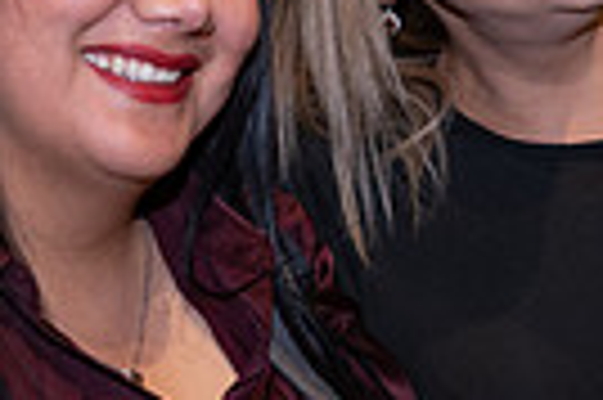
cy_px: 227
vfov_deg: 9.0
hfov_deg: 13.5
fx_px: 2543
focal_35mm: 152
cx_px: 297
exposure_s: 1/500
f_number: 1.8
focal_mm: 35
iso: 1250
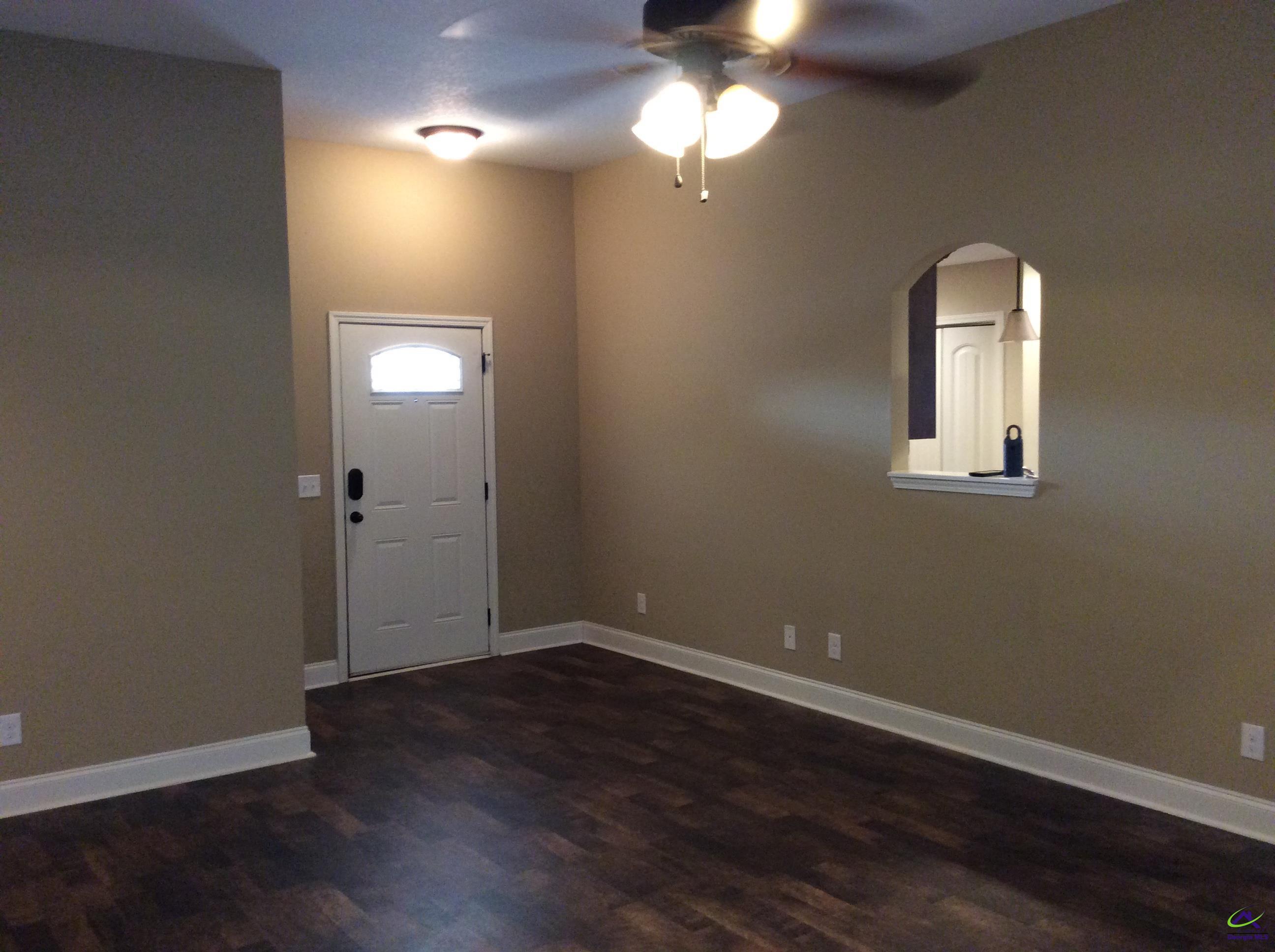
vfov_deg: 44.1
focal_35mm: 32
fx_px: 1177
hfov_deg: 56.9
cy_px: 476
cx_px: 638
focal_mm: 3.3
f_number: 2.4
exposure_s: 1/24
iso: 200
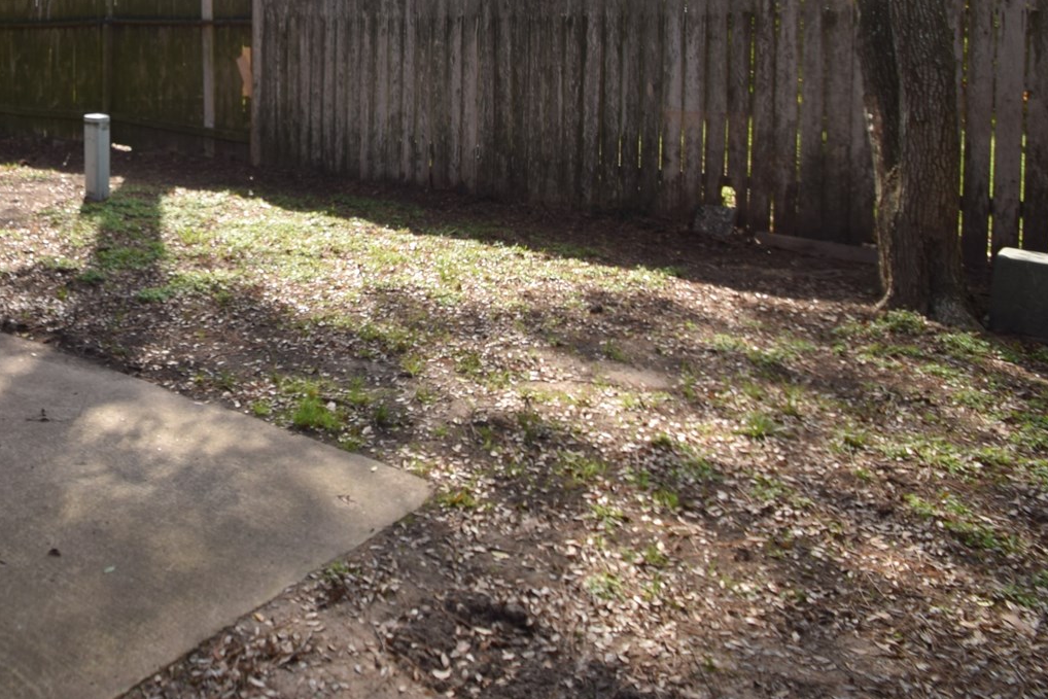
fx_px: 932
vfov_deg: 37.6
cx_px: 192
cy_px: 33
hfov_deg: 54.2
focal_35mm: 32
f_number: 7.1
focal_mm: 10
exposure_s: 1/200
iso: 100
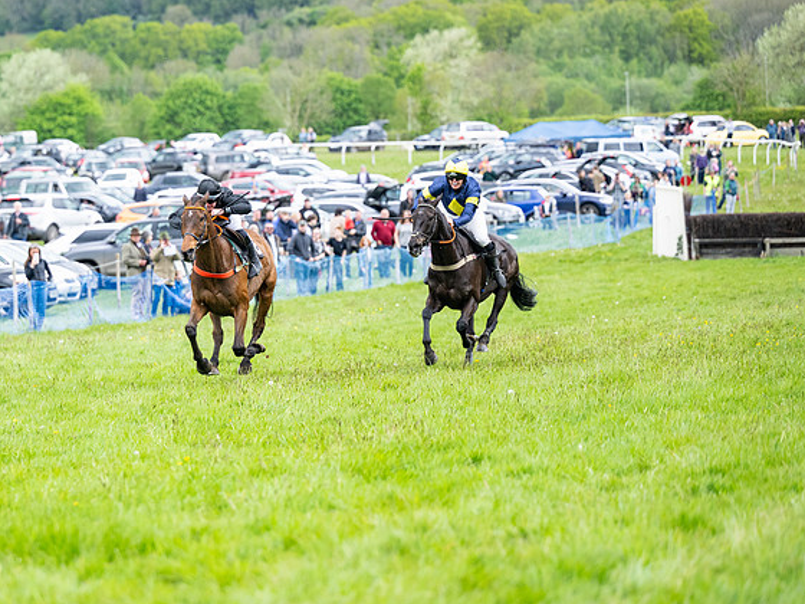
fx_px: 3953
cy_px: 301
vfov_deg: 8.7
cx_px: 212
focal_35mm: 170
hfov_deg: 11.6
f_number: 2.8
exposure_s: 1/1250
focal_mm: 115
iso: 500
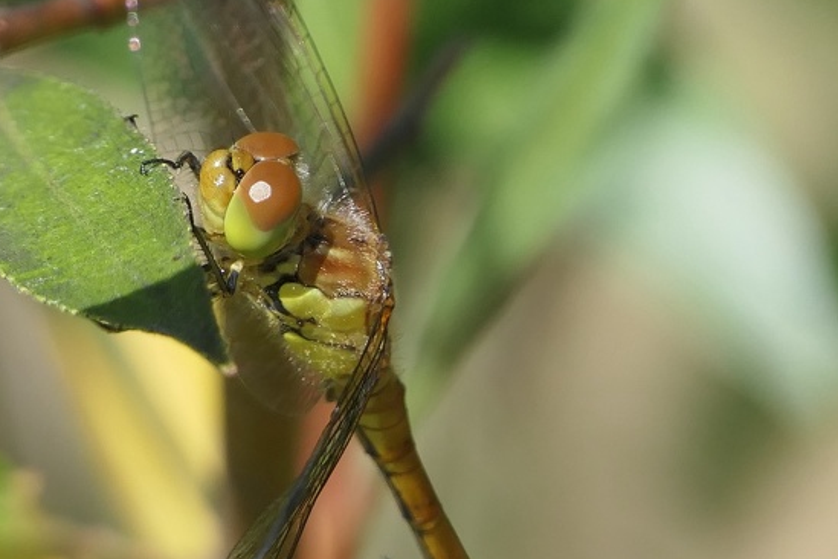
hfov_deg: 1.5
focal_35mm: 1384
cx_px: 311
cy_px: 316
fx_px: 32214
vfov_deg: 1.0
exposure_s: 1/1600
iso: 400
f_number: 4.5
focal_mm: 176
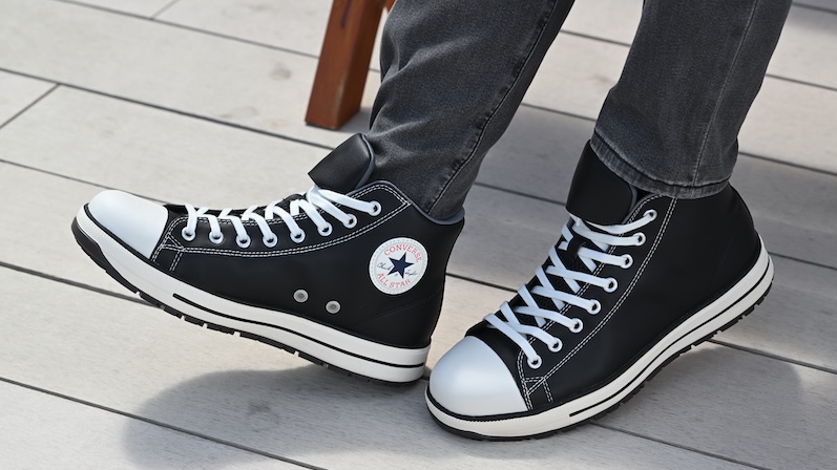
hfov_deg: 15.1
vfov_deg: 8.5
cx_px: 419
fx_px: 3151
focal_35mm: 142
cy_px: 211
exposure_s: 1/160
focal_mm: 135
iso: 100
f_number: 8
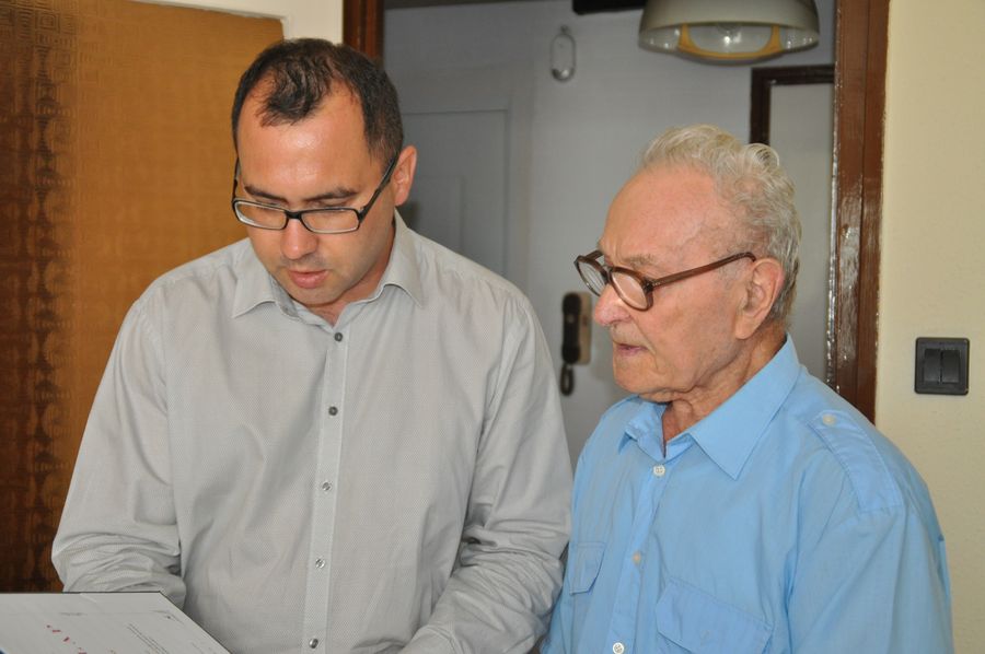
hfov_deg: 37.9
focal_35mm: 52
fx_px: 1435
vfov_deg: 25.7
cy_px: 327
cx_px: 492
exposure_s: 1/60
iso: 800
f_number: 4.2
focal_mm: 35
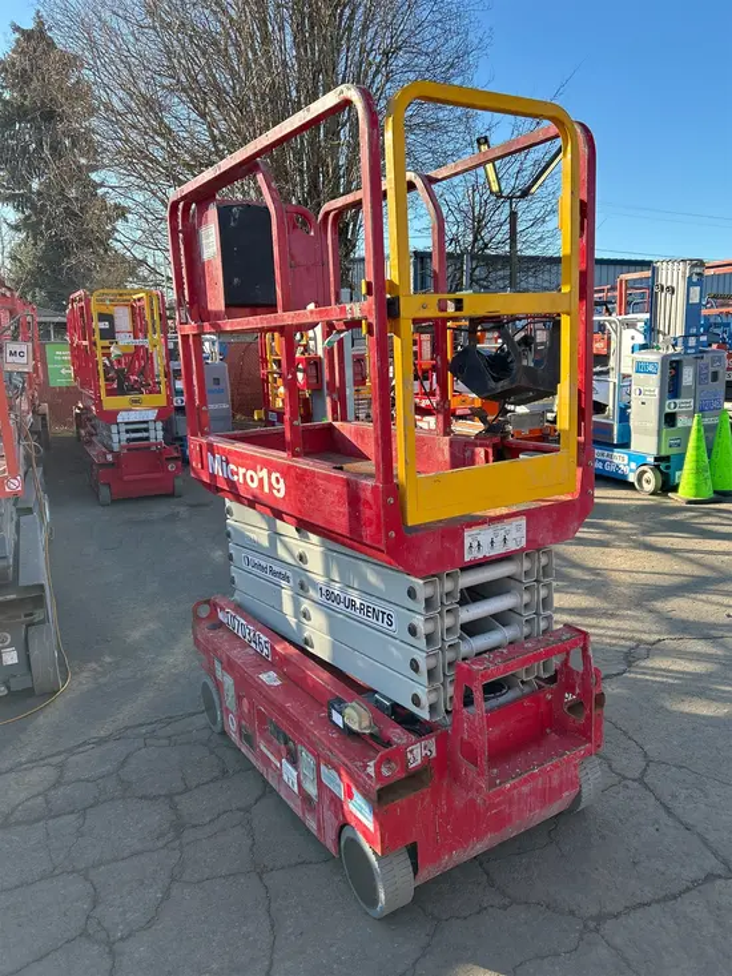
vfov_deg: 67.3
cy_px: 488
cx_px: 366
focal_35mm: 26
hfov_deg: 53.1
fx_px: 733
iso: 50
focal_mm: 5.7
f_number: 1.5
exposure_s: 1/846
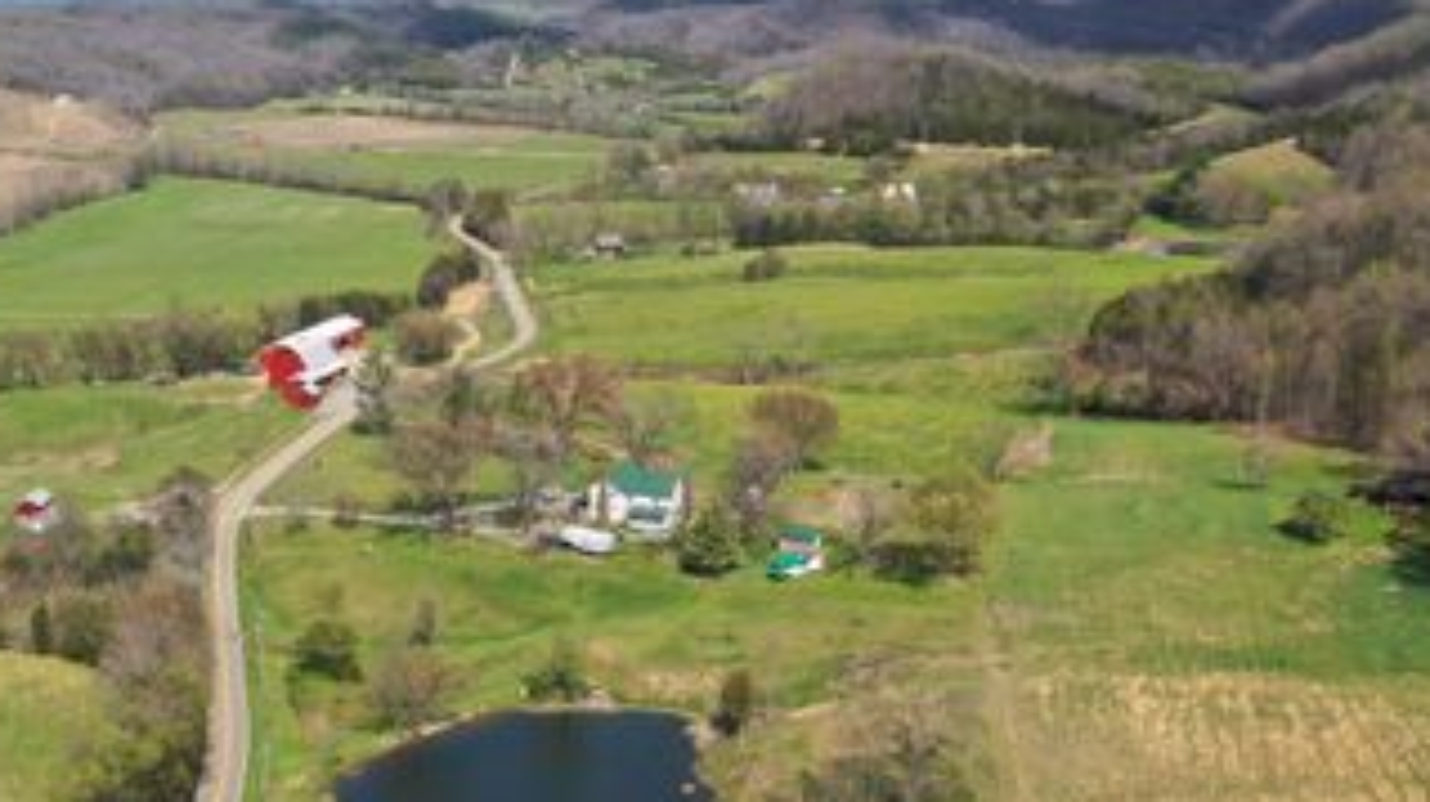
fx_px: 1743
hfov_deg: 44.2
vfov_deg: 25.8
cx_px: 524
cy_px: 522
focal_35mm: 46
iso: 100
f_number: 5
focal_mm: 10.26
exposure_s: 1/320
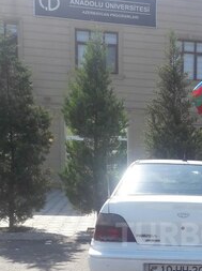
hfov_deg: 25.3
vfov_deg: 33.5
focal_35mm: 55
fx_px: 429
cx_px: 198
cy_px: 235
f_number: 1.9
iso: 40
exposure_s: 1/981
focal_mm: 3.7
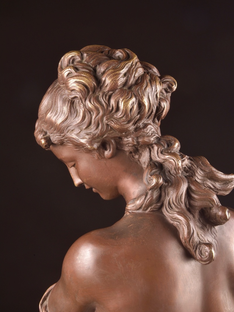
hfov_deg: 12.1
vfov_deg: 16.1
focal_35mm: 122
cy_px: 171
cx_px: 117
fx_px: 1100
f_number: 20
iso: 400
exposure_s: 1/125
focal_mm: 112
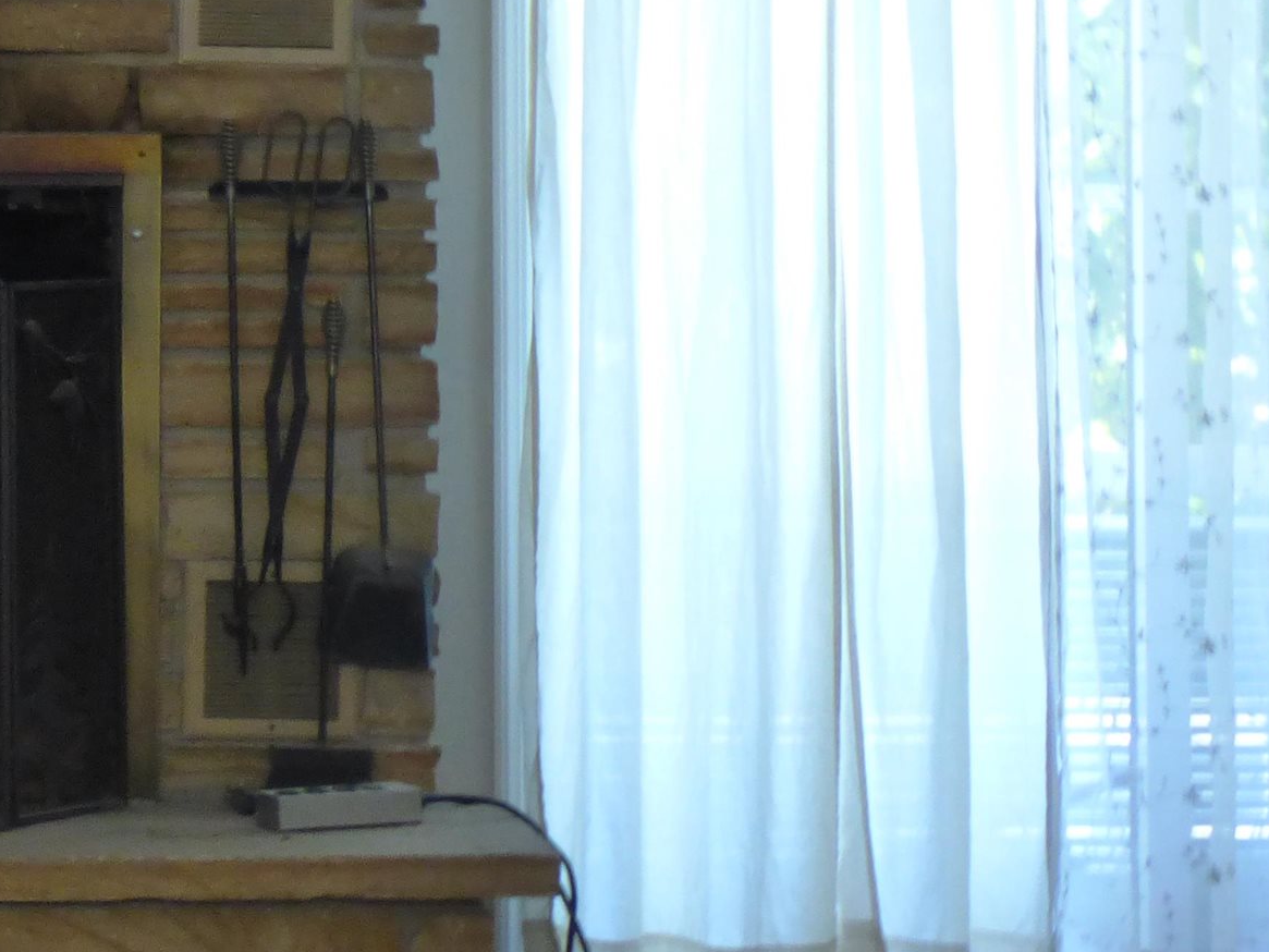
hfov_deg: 13.3
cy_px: -268
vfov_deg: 10.0
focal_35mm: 145
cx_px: -180
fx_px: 5316
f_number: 3.9
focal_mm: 9.51
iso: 400
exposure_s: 1/15
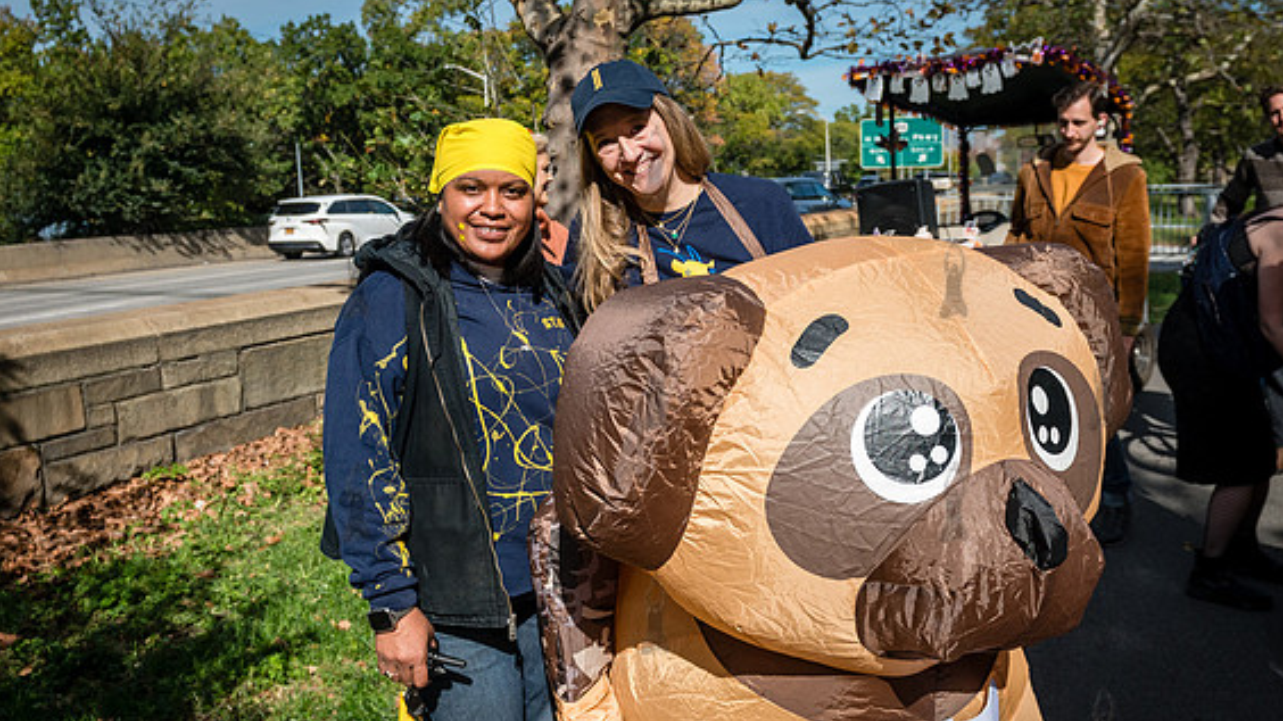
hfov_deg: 58.0
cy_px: 313
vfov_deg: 34.6
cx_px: 636
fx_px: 1156
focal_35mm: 34
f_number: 5
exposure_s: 1/6400
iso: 1000
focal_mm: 24
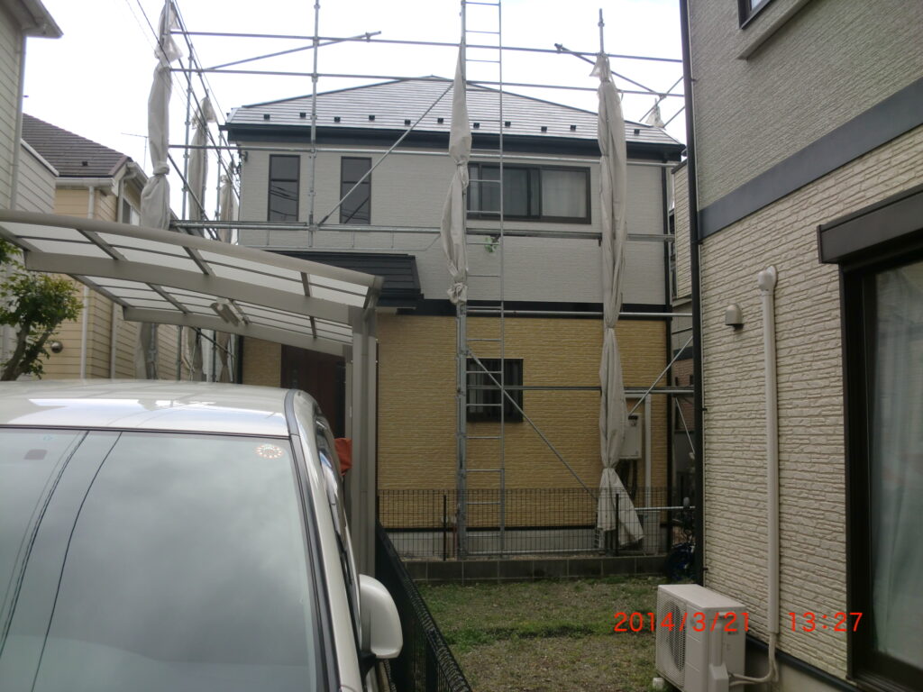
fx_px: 933
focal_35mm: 35
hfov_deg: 52.6
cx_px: 462
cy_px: 346
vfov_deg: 40.7
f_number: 3.1
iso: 64
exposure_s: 1/400
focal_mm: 6.3
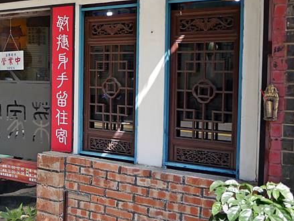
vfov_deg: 23.0
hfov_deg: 27.6
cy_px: 104
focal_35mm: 64
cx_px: -30
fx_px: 544
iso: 200
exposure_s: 1/640
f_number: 2.8
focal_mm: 14
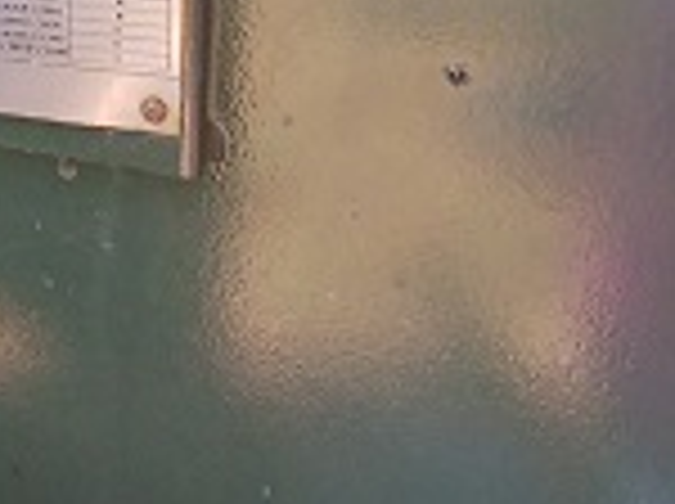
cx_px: -56
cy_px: -126
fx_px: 857
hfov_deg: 36.7
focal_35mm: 44
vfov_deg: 28.0
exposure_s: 1/60
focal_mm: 1.4
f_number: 2.2
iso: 64
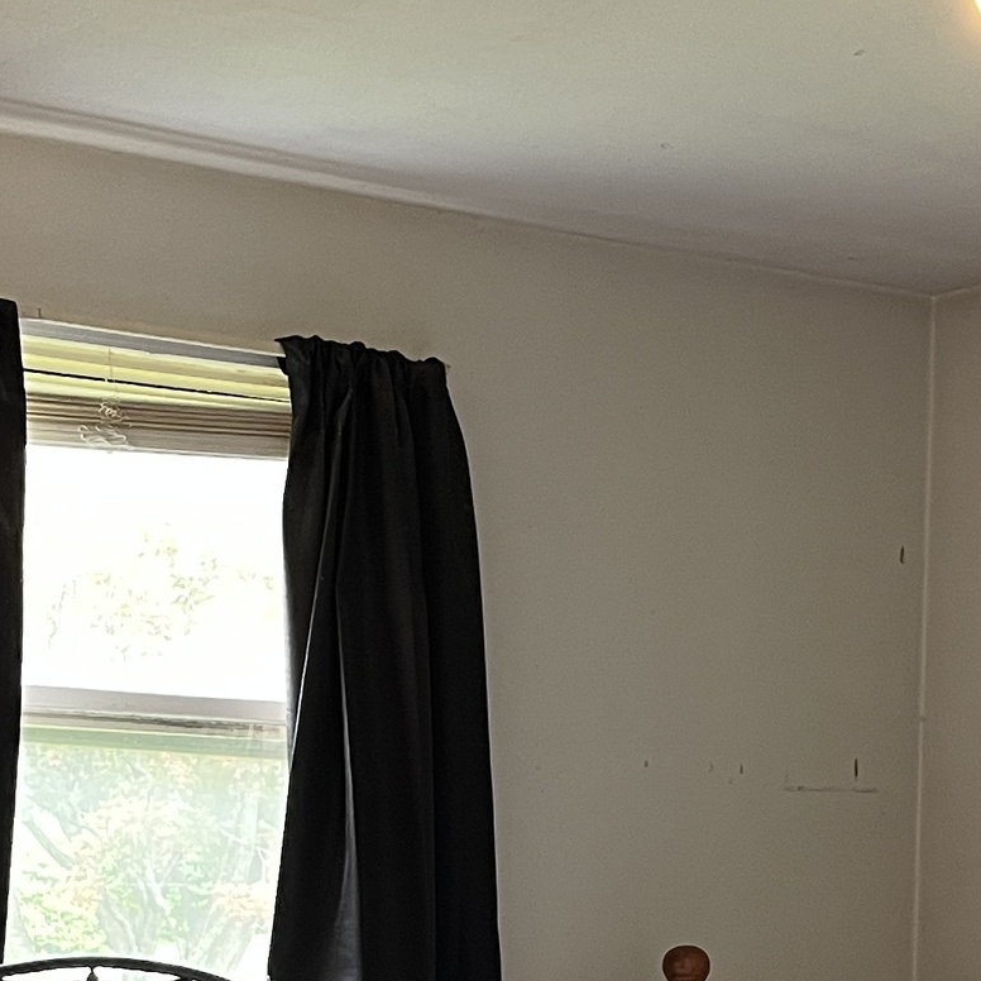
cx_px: 527
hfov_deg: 19.1
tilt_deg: -1.5
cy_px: 879
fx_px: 2918
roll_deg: -1.1
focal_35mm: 91
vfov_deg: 18.8
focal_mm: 5.1
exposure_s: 1/60
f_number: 1.6
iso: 160
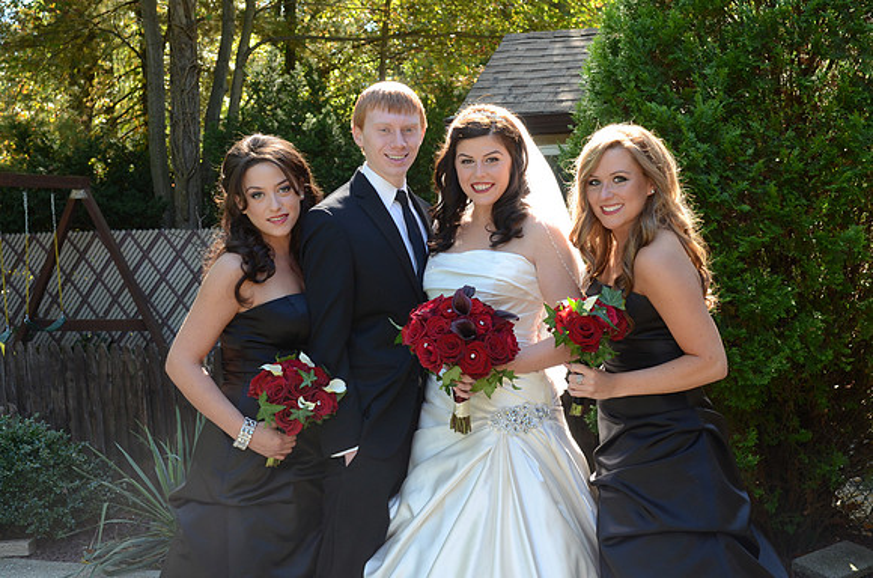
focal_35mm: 46
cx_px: 436
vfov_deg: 28.8
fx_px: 1125
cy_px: 289
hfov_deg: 42.4
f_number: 6.3
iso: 500
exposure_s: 1/125
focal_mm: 31
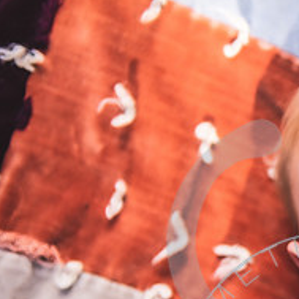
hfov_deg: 13.3
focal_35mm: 125
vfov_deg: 13.8
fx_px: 1222
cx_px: 418
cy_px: 260
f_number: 2.8
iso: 100
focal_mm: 48
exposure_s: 1/200
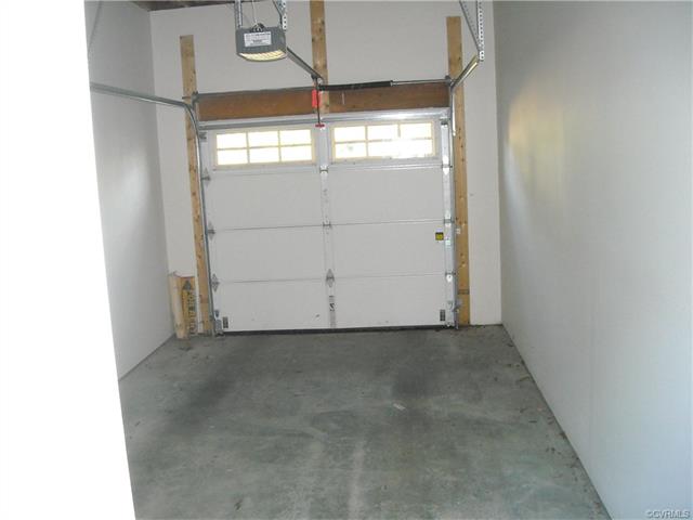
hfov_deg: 52.6
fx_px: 701
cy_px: 260
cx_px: 346
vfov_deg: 40.7
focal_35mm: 35
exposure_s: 1/60
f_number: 2.8
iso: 400
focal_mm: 5.7
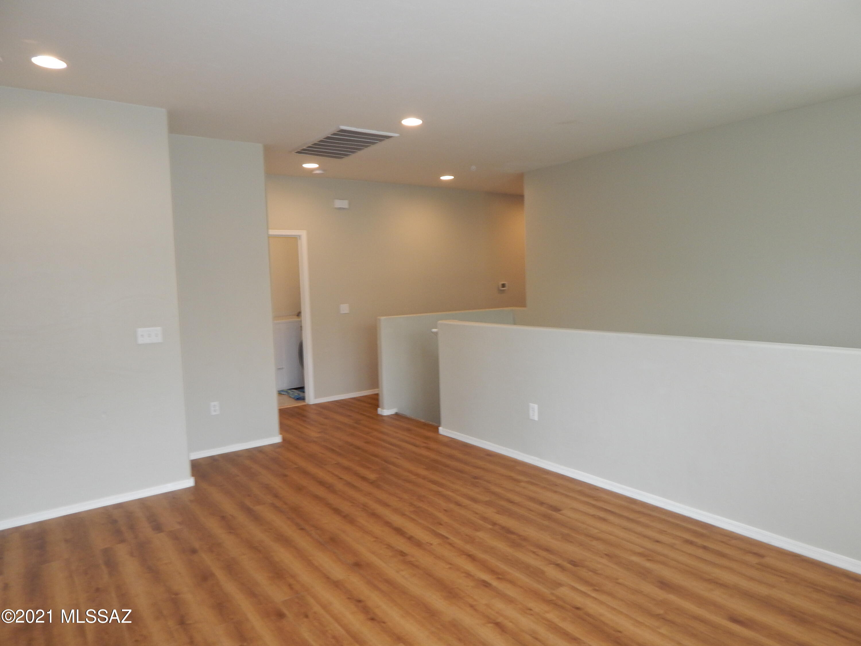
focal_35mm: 23
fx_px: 572
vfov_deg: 58.9
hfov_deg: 73.9
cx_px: 430
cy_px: 323
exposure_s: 1/30
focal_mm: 4
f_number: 3
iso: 160
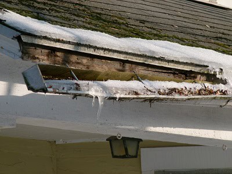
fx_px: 4021
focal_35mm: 600
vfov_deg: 2.5
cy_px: 87
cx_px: 116
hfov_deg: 3.3
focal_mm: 108
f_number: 5.2
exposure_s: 1/400
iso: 100
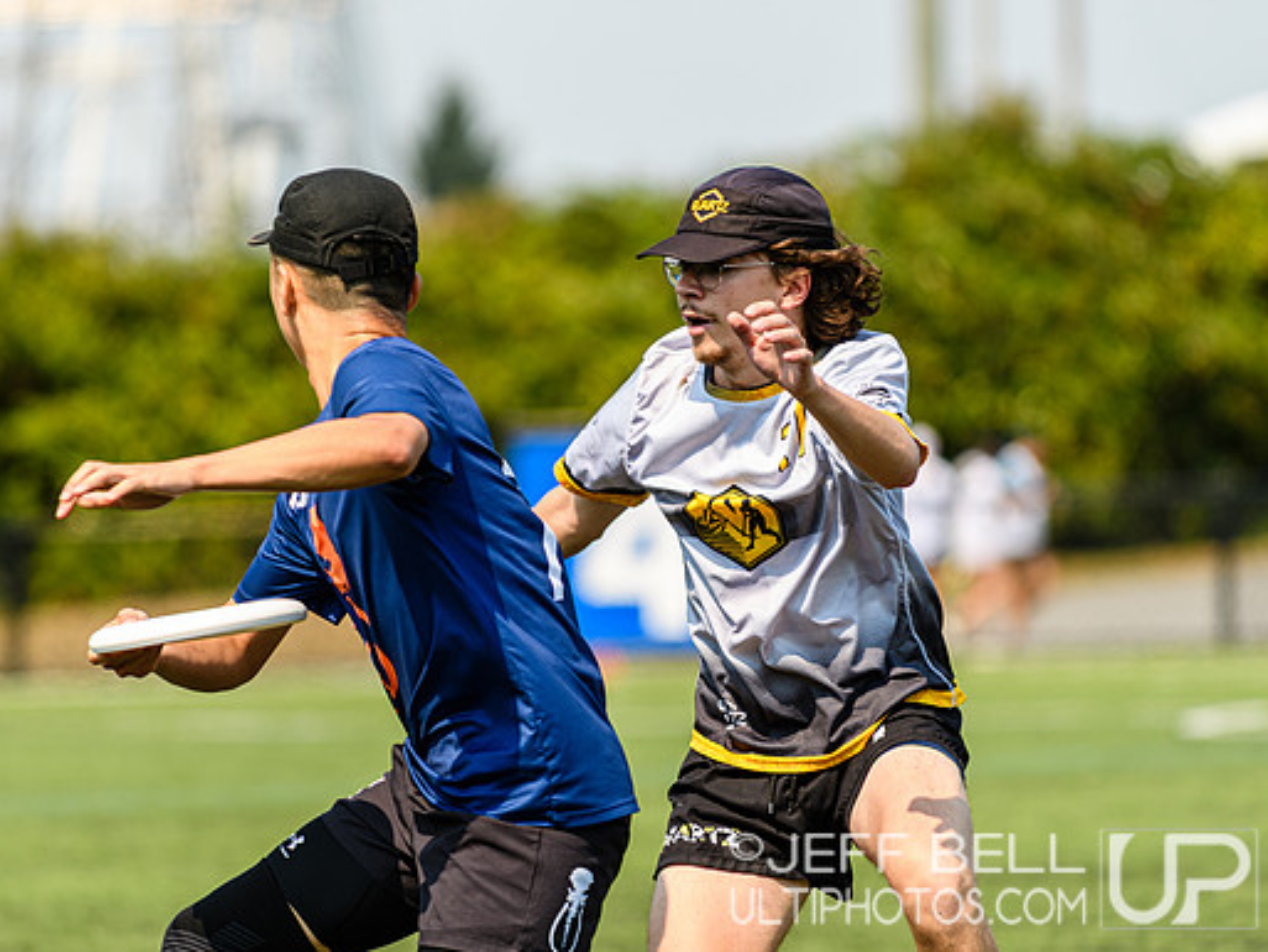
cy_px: 476
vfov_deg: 4.6
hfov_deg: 6.1
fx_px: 11944
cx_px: 566
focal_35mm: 326
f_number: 3.2
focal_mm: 200
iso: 100
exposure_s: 1/1000
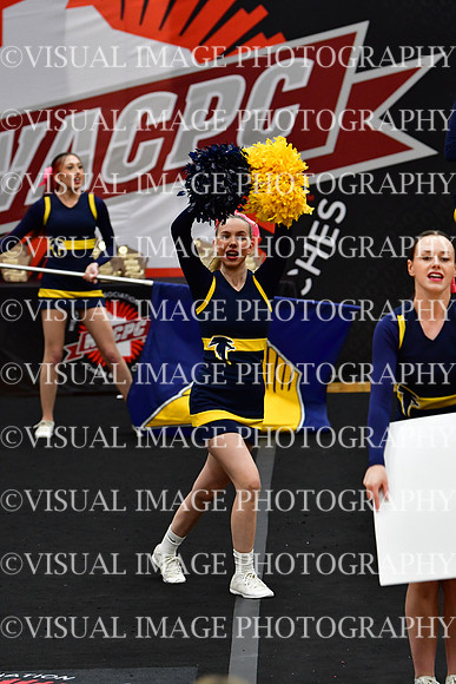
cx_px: 228
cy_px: 342
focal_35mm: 202
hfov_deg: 6.8
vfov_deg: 10.2
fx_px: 3835
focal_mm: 135
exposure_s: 1/500
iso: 4000
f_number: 4
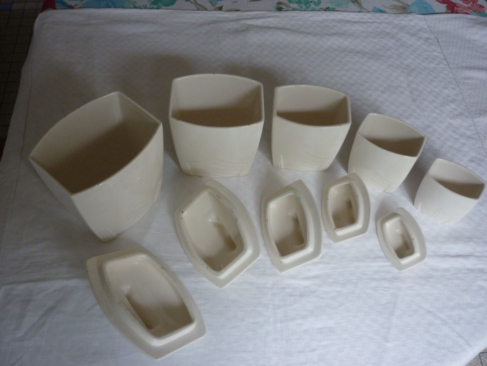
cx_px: 244
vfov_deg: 42.9
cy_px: 183
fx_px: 464
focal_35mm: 33
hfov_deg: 55.4
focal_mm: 5.5
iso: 250
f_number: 2.8
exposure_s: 1/30
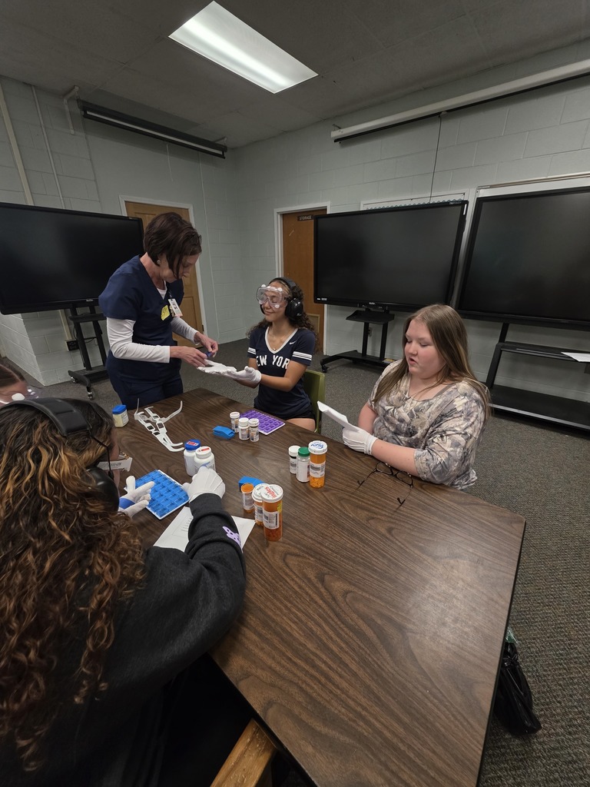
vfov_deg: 106.2
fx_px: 295
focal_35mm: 13
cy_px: 394
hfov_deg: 89.9
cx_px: 295
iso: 320
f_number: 1.9
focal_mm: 2.2
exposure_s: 1/120
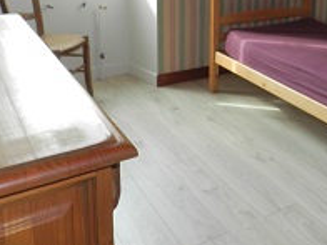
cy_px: 13
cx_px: 280
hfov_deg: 38.3
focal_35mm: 47
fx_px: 444
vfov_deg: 29.3
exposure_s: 1/50
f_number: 3.4
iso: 160
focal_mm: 4
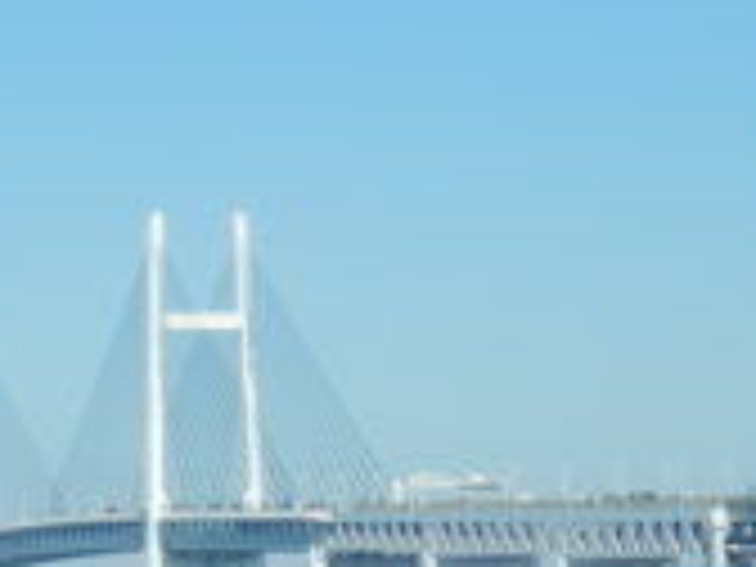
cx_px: 202
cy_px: 333
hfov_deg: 9.5
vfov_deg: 7.1
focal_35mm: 209
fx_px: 4564
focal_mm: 15.8
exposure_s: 1/640
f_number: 4.8
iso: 80
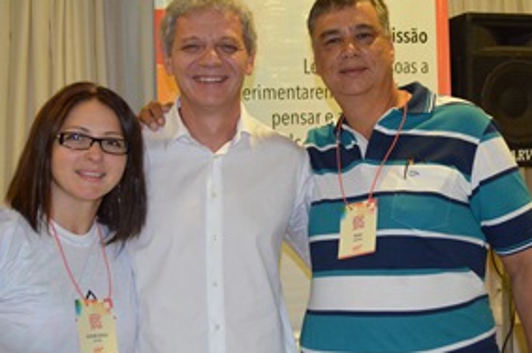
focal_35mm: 57
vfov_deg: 23.7
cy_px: 147
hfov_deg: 35.0
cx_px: 316
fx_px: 841
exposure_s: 1/60
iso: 2800
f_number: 4
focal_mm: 24
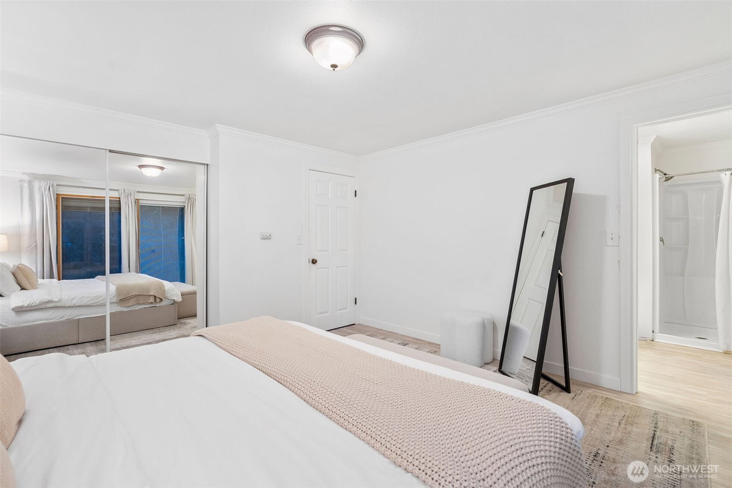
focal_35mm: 16
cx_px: 366
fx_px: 325
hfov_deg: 96.7
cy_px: 244
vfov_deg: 73.7
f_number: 7.1
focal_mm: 16
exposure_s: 1/2
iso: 320
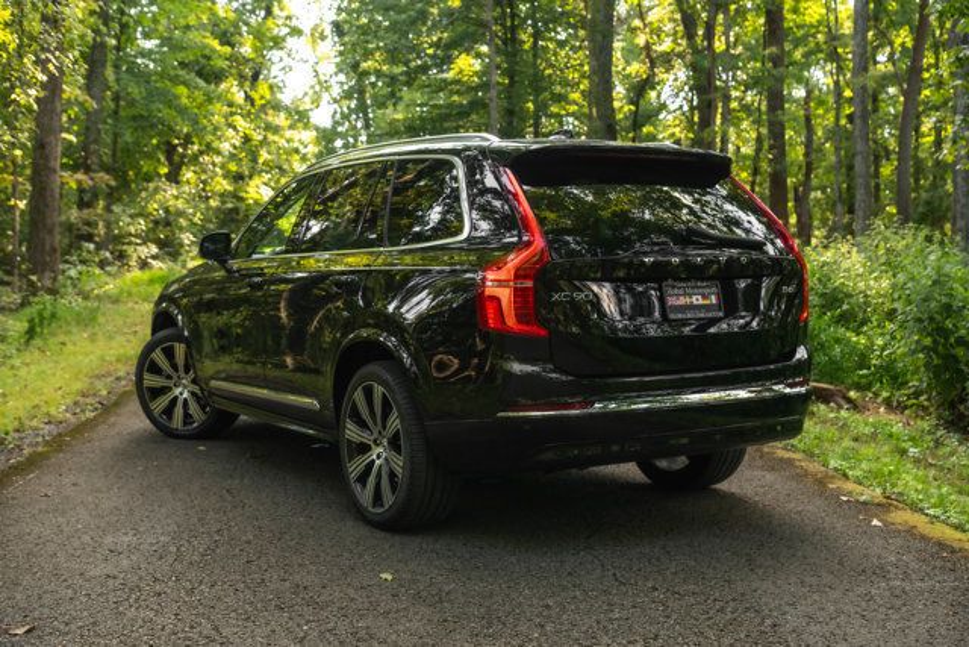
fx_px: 1211
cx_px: 484
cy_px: 324
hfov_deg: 43.6
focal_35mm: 45
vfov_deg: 29.9
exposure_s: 1/400
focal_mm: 45
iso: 640
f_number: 5
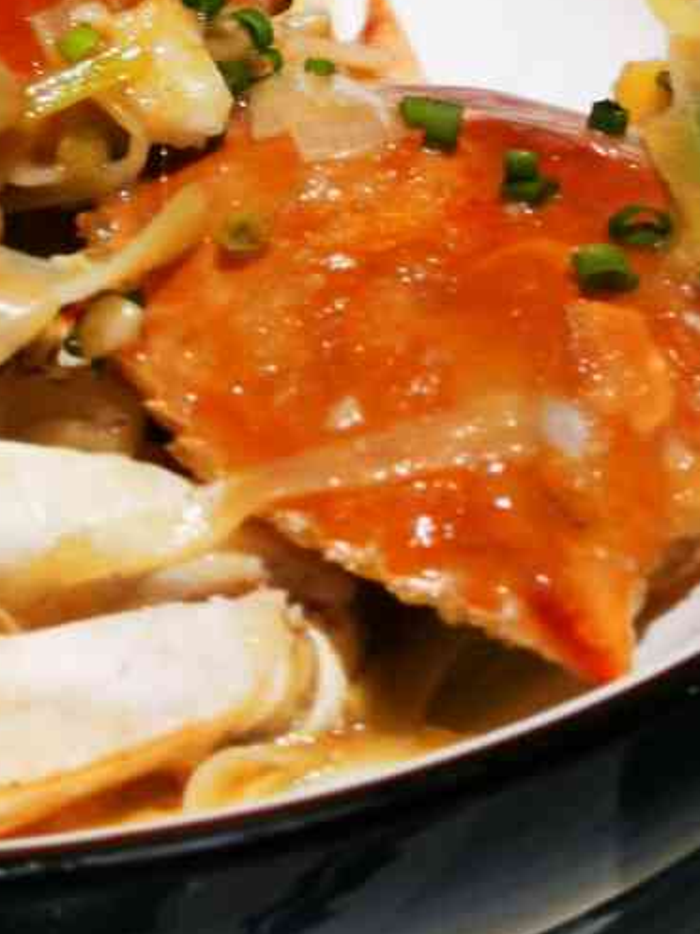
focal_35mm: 114
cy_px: 96
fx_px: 3075
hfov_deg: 13.0
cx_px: 240
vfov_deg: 17.0
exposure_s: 1/370
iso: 80
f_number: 4
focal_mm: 5.56
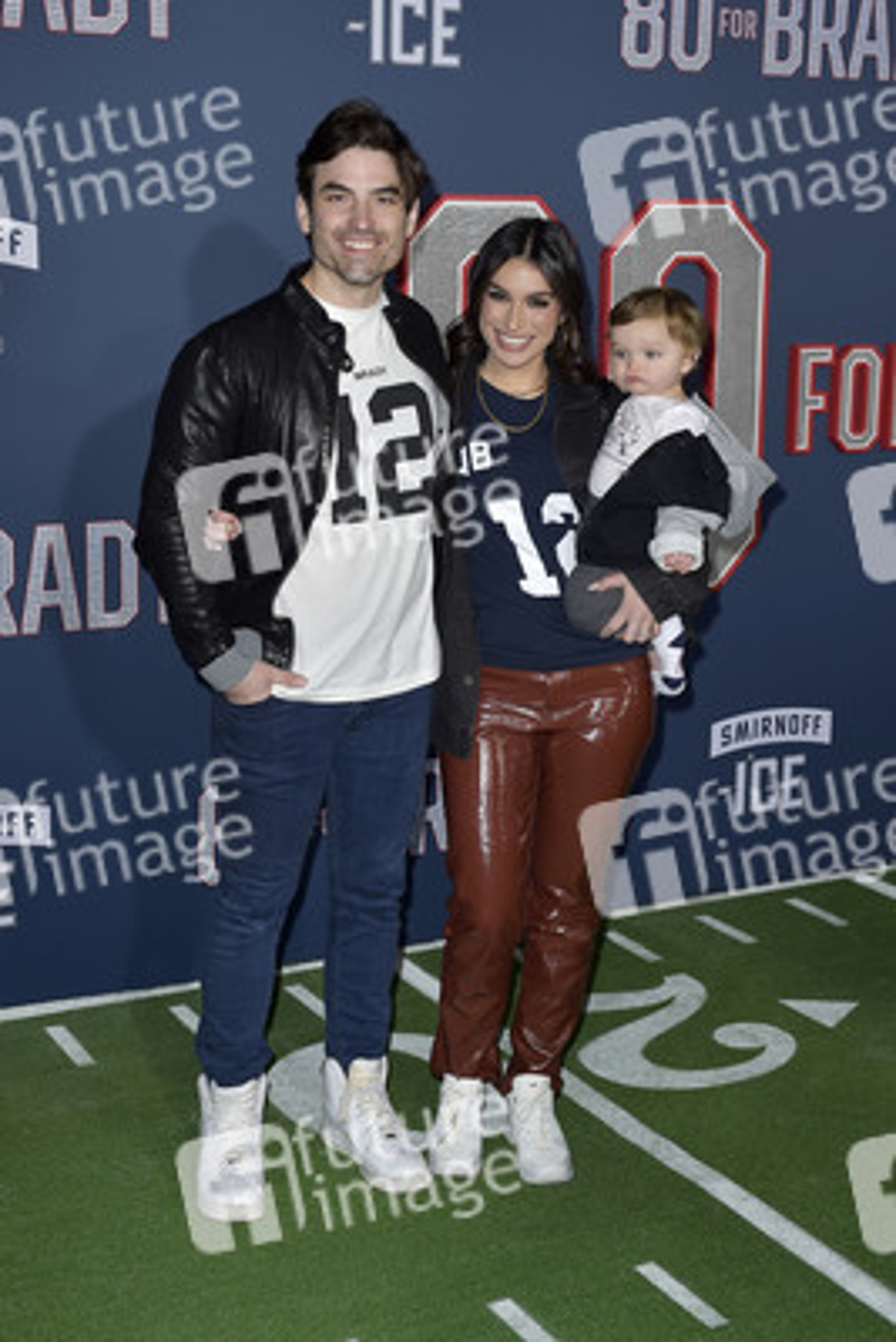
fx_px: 1678
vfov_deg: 43.6
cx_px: 448
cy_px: 671
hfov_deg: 29.9
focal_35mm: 45
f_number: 6.3
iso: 400
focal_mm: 45
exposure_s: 1/250
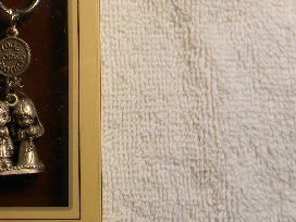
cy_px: 67
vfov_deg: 22.1
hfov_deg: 28.0
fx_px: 564
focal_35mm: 66
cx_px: 15
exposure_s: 1/36
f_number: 3.5
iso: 80
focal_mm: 5
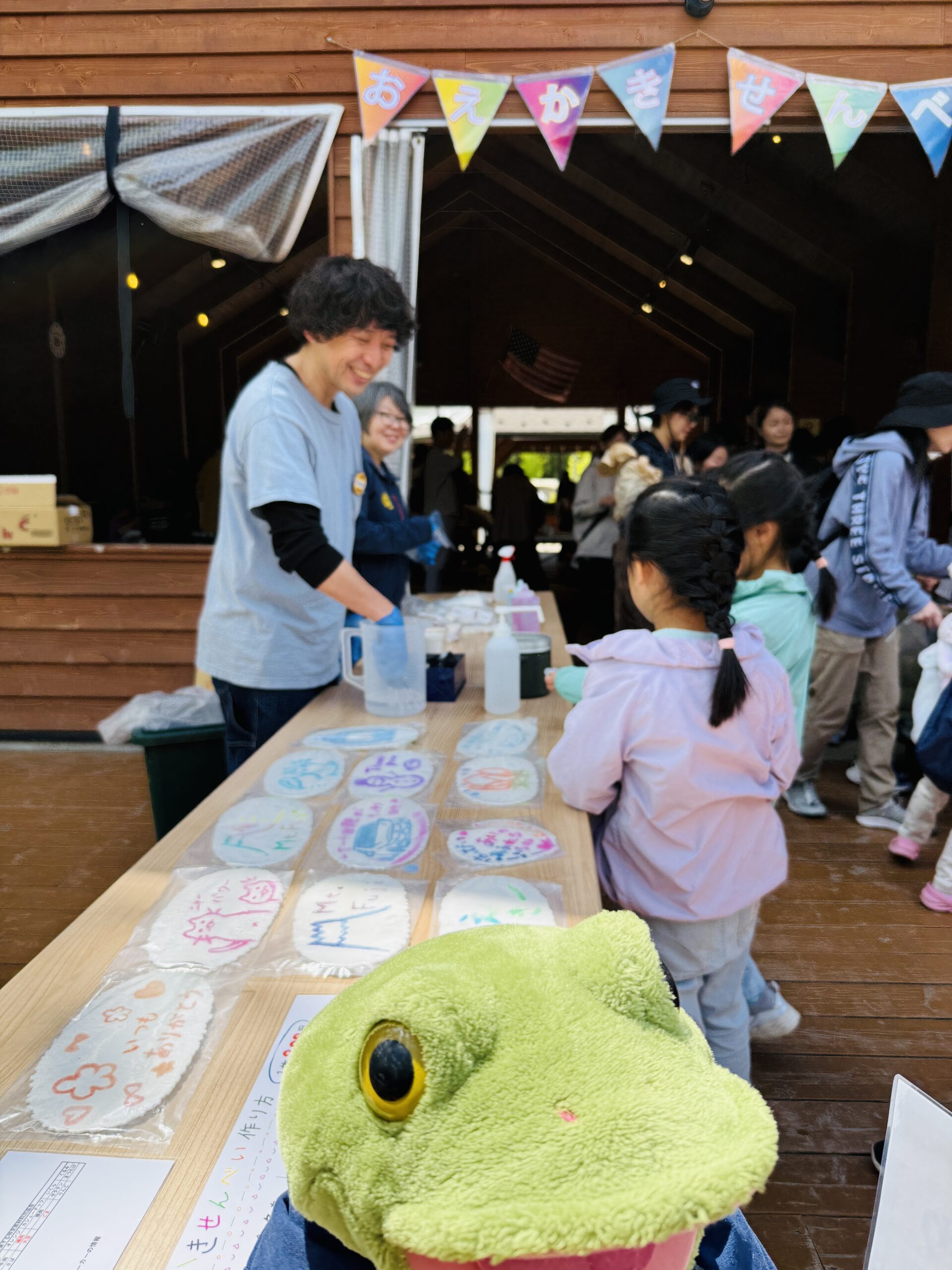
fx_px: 880
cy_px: 635
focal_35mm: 24
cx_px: 476
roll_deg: -0.7
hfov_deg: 56.8
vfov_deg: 71.6
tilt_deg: -9.2
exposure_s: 1/2703
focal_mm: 6.76
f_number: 1.78
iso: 100
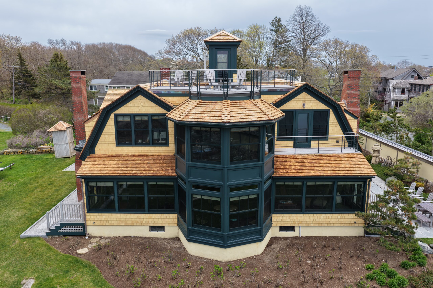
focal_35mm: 28
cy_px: 144
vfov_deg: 46.4
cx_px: 216
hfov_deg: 65.5
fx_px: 337
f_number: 2.8
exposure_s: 1/500
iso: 250
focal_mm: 14.45
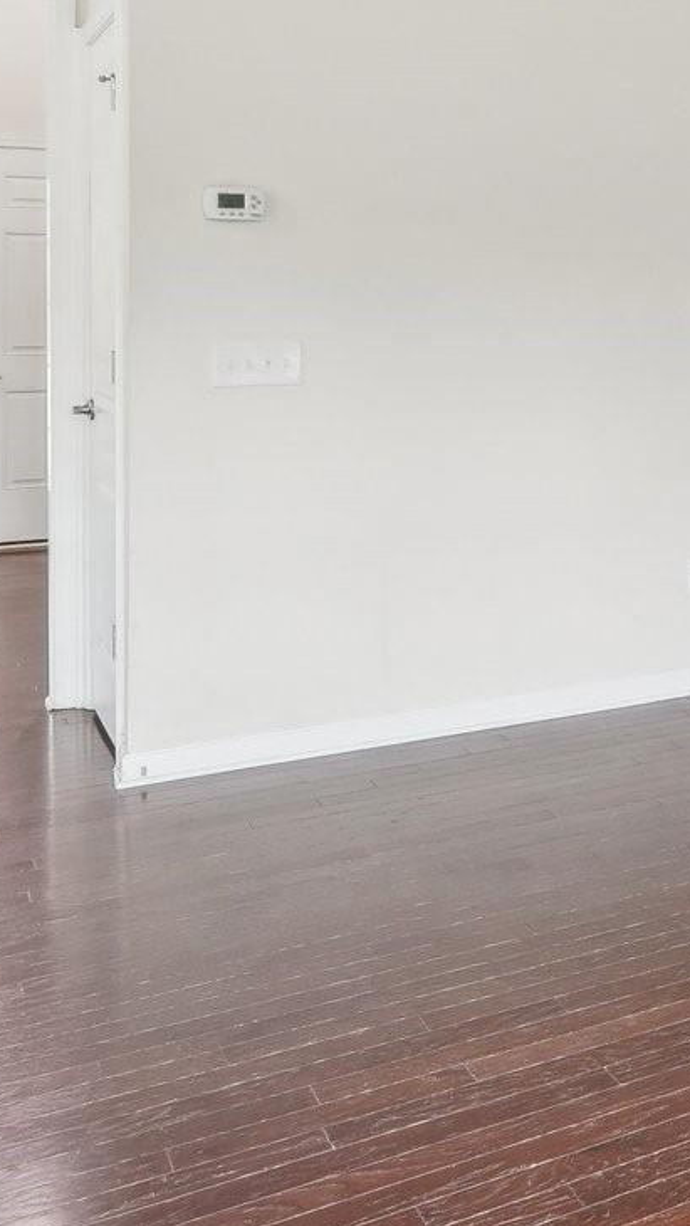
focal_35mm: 48
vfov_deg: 41.3
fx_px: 1575
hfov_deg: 20.3
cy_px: 310
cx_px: 1103
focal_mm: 11
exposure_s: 1/8
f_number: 8
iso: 400
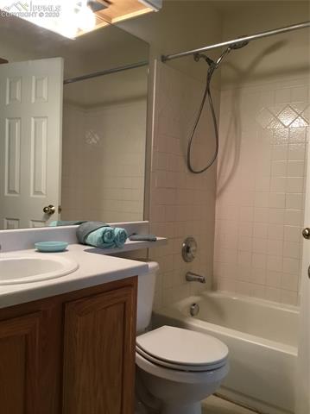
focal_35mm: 31
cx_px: 155
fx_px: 371
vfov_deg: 58.4
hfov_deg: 45.4
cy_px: 207
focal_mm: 3.3
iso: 100
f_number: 2.4
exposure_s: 1/30
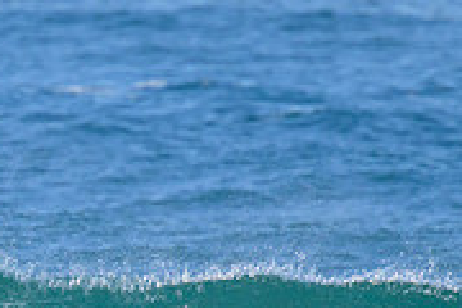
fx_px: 34108
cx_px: -13
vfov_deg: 0.5
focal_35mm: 2658
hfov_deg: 0.8
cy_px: 373
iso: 1000
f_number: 11
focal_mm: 800
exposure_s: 1/2000
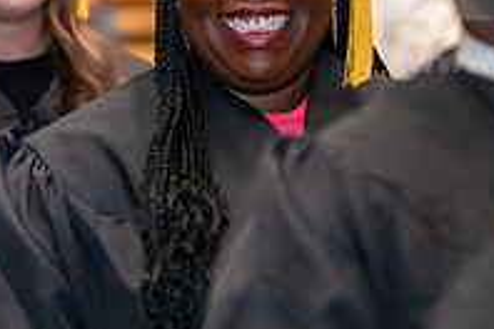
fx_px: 4816
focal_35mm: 351
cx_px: 294
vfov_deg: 3.9
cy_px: 113
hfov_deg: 5.9
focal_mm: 120
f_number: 3.2
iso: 3200
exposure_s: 1/200
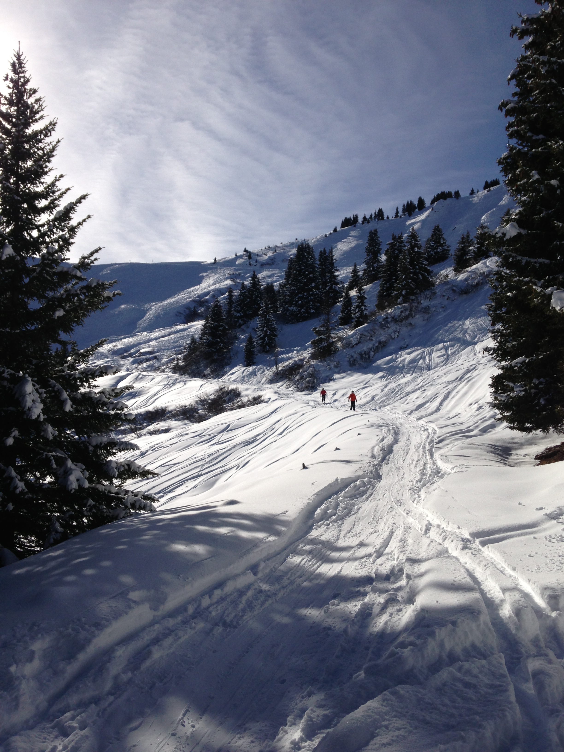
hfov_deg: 42.9
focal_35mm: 33
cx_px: 282
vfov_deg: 55.4
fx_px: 717
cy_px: 376
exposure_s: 1/4525
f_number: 2.4
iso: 50
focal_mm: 4.13
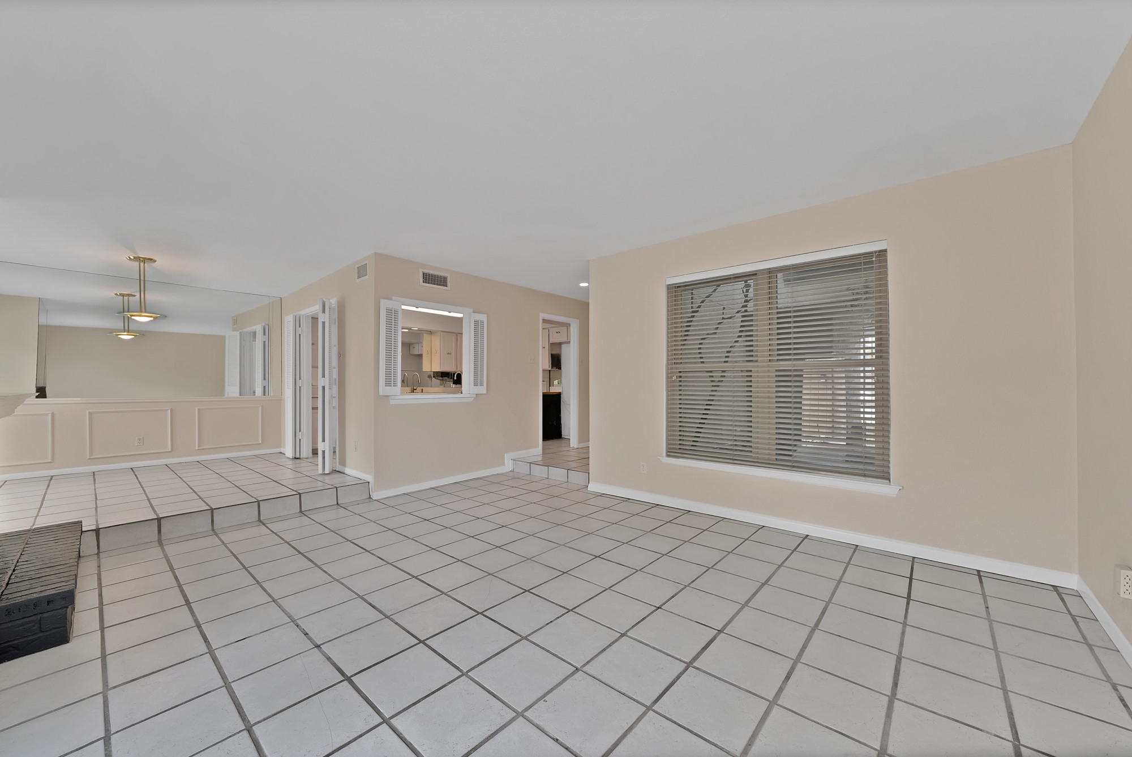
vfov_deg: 85.5
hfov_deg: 108.3
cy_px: 378
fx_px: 409
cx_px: 566
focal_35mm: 13
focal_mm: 13
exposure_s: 1/4
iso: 640
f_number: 9
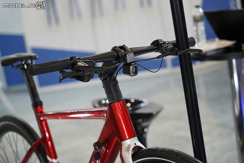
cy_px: 82
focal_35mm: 82
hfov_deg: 24.8
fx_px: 556
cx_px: 122
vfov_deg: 16.7
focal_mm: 82
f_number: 4
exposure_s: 1/100
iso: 800
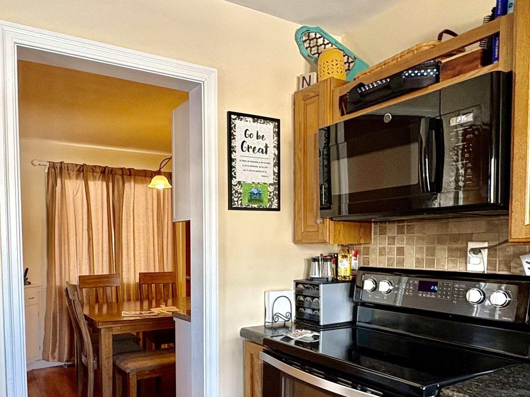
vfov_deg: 47.2
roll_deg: -0.5
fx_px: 444
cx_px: 209
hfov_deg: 61.1
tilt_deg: -0.8
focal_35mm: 29
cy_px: 274
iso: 160
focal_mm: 2.22
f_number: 2.2
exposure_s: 1/60
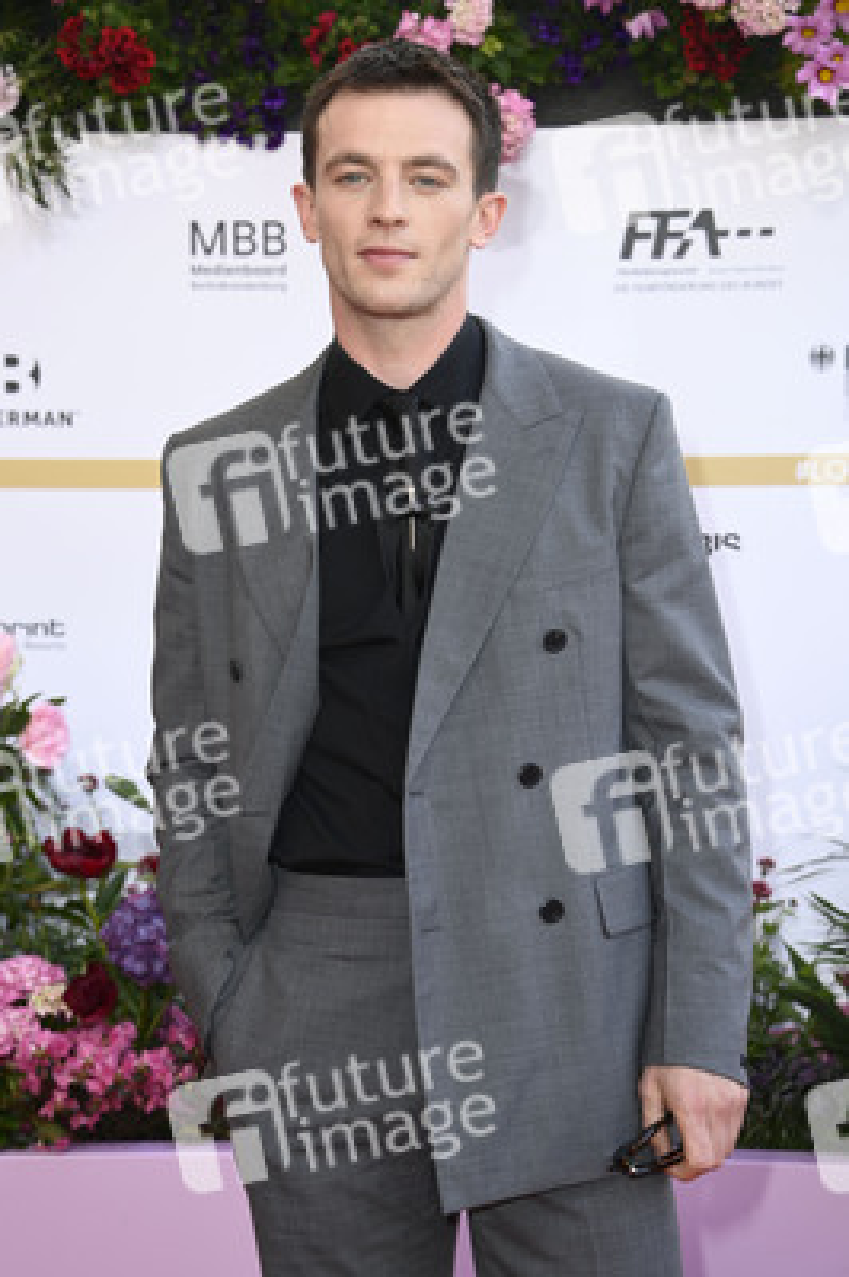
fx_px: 3012
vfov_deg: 23.9
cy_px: 638
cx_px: 424
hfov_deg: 16.0
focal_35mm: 85
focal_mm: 85
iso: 500
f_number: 6.3
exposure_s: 1/250
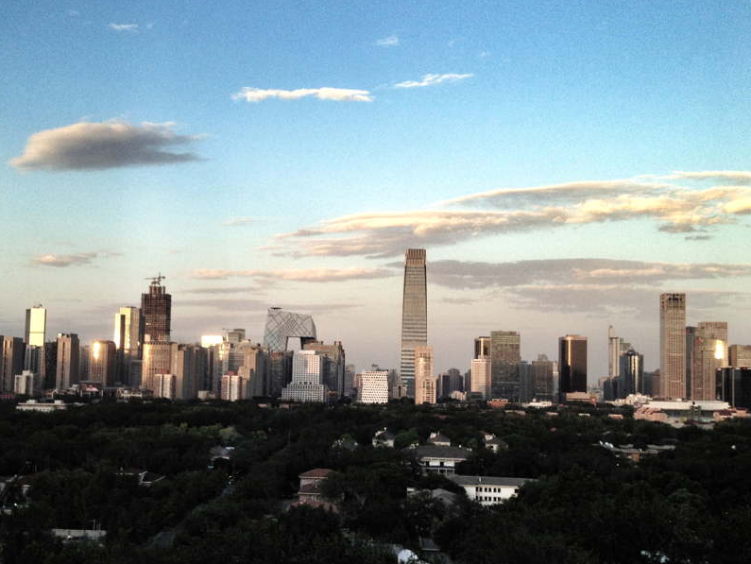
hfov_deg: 42.7
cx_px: 301
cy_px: 320
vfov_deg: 32.9
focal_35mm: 44
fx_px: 955
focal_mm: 4.28
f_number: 2.4
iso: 64
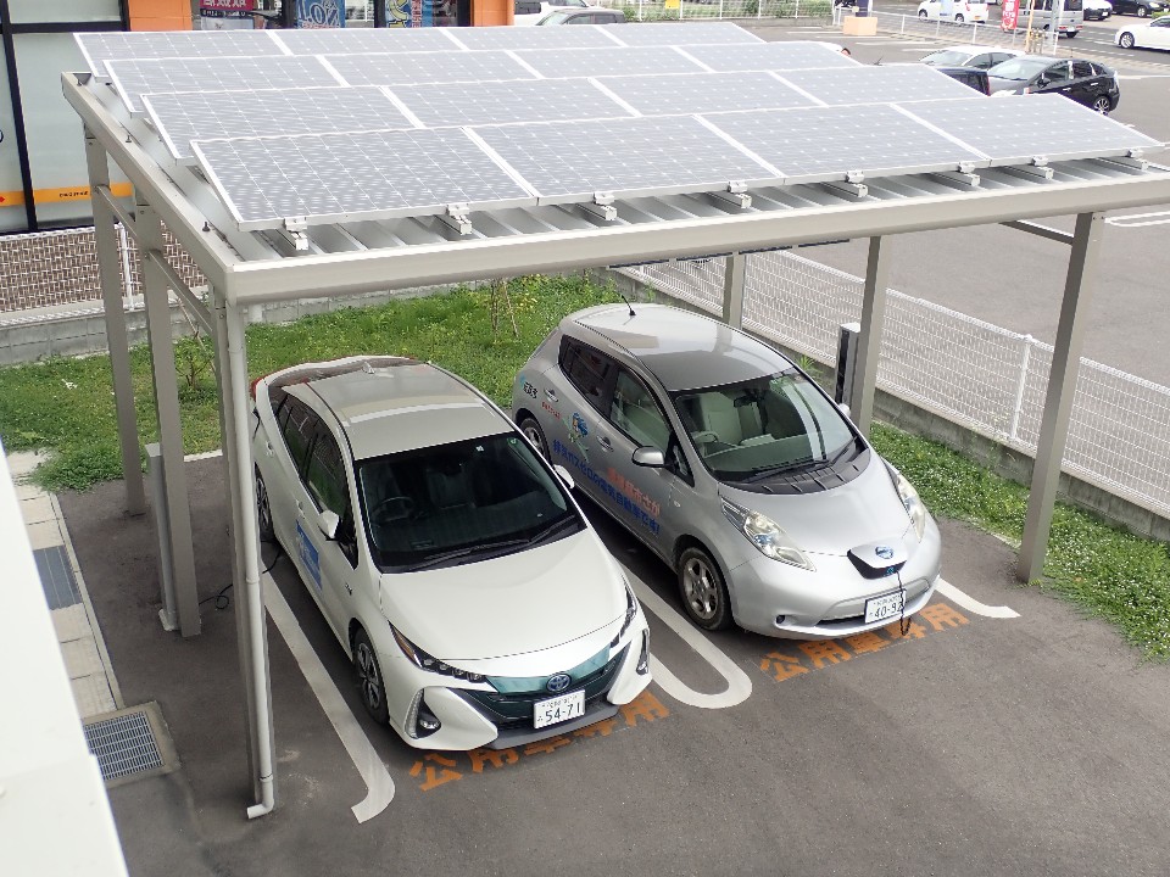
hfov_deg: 49.0
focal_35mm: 38
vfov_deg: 37.7
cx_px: 585
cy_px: 438
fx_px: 1284
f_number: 3.5
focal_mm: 6.86
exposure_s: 1/100
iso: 100
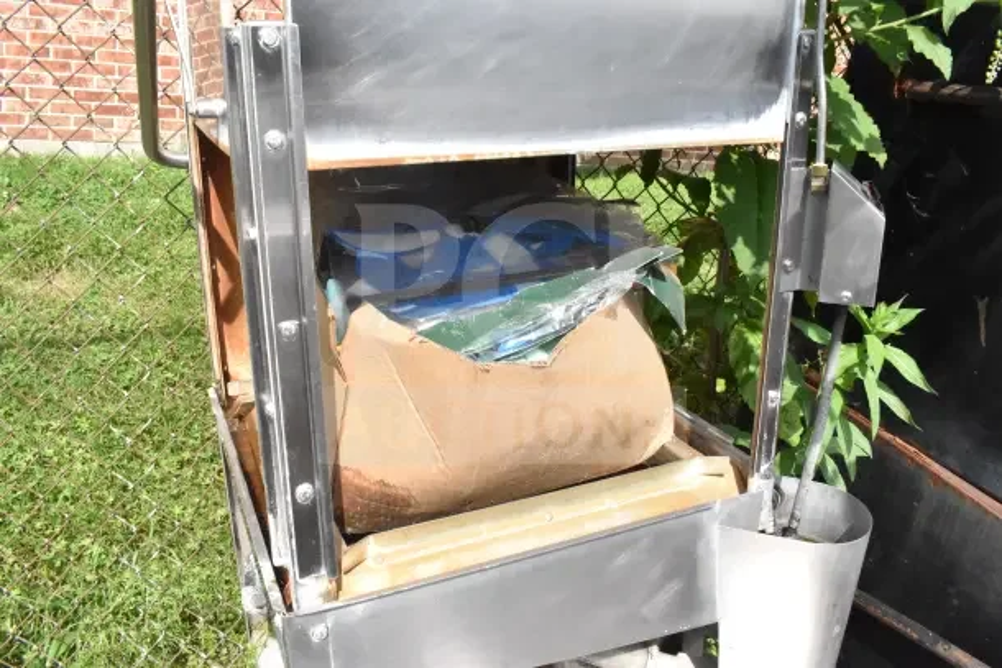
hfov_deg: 61.9
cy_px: 334
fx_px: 835
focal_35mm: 30
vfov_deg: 43.6
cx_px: 501
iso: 6400
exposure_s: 1/2000
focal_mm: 20
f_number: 18
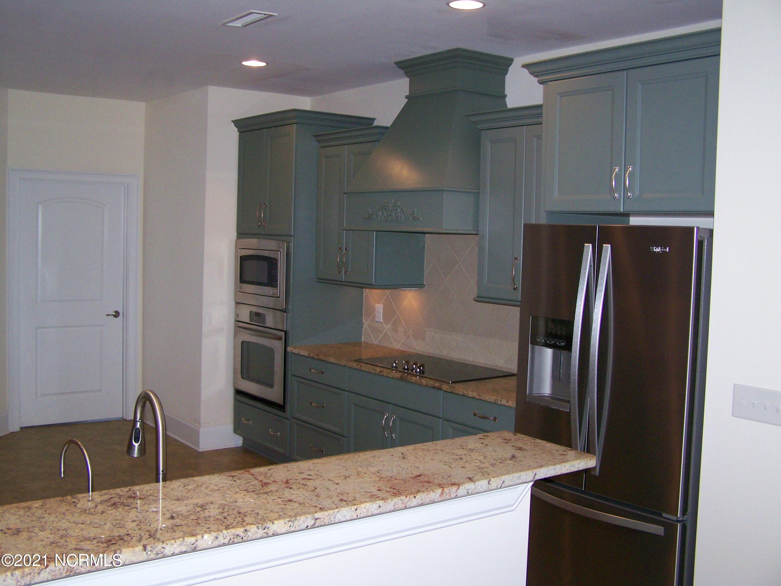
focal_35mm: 38
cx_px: 390
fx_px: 857
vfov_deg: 37.7
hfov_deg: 49.0
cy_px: 293
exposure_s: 1/60
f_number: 2.8
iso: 160
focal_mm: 6.3
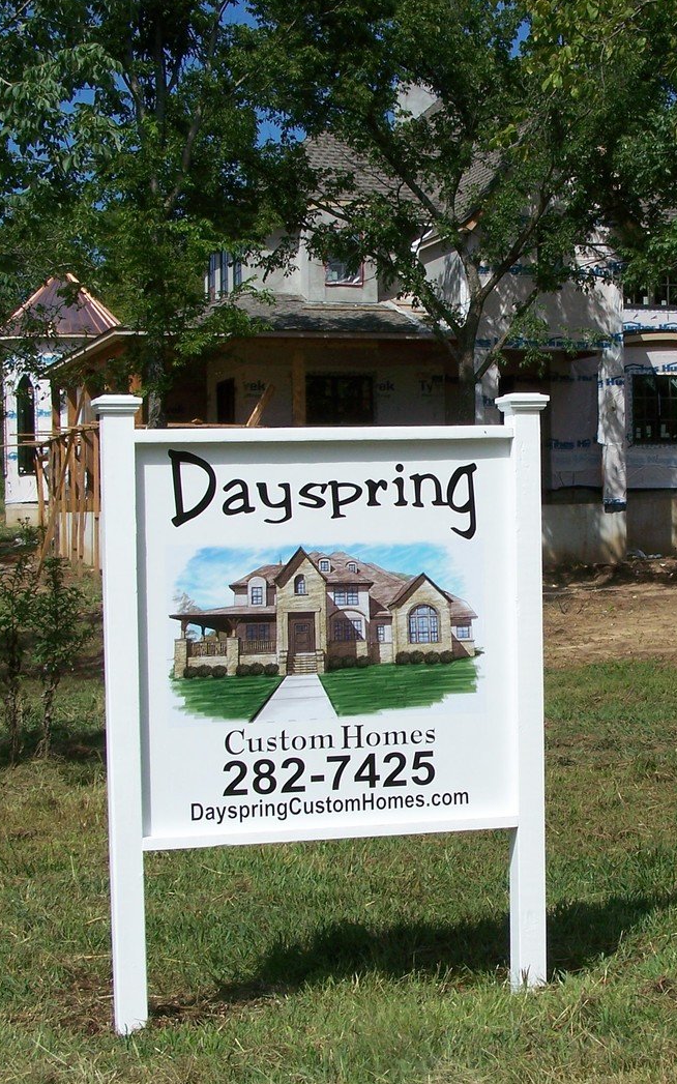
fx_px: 1802
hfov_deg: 21.0
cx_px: 534
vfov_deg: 33.5
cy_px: 543
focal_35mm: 61
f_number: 5.6
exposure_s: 1/800
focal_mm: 7.1
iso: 80
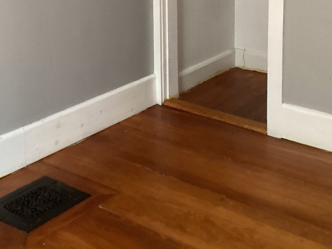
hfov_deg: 31.2
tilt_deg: -12.9
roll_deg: +0.5
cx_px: 186
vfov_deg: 22.8
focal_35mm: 62
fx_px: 595
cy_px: 4
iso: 320
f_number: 2.4
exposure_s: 1/60
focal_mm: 3.3
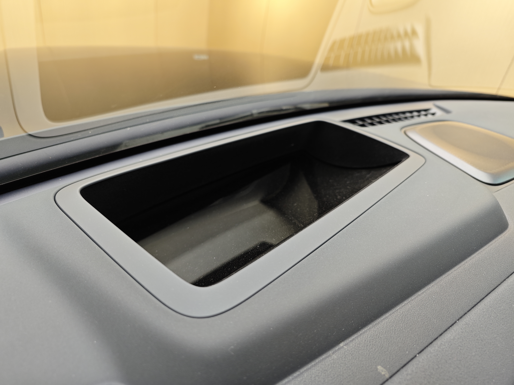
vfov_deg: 58.9
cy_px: 192
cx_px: 257
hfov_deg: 73.9
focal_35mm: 23
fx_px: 342
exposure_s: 1/40
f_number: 1.9
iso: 500
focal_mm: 8.7
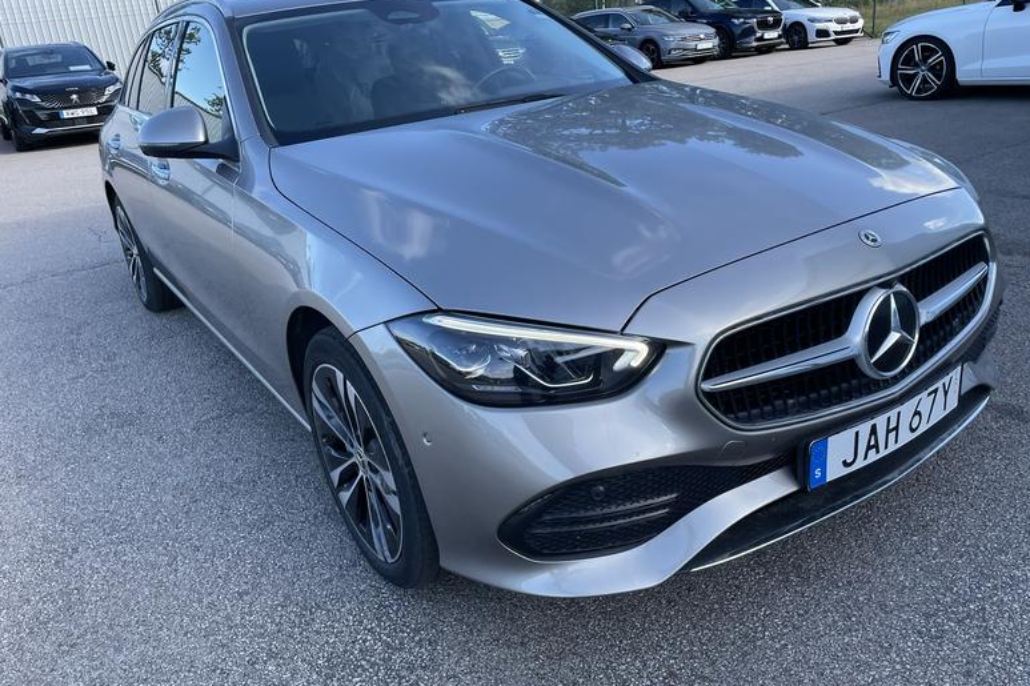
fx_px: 801
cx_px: 513
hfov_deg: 65.5
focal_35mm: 28
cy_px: 318
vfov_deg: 46.3
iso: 32
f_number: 1.6
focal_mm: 4.2
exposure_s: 1/578
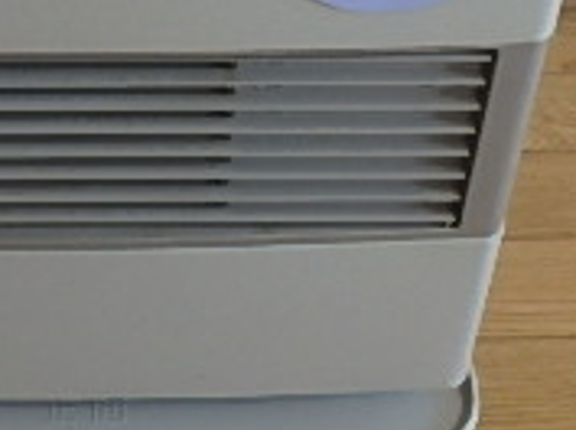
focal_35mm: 87
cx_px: 101
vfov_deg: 15.4
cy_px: -238
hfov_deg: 22.2
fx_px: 1445
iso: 200
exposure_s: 1/40
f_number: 3.9
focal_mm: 4.2
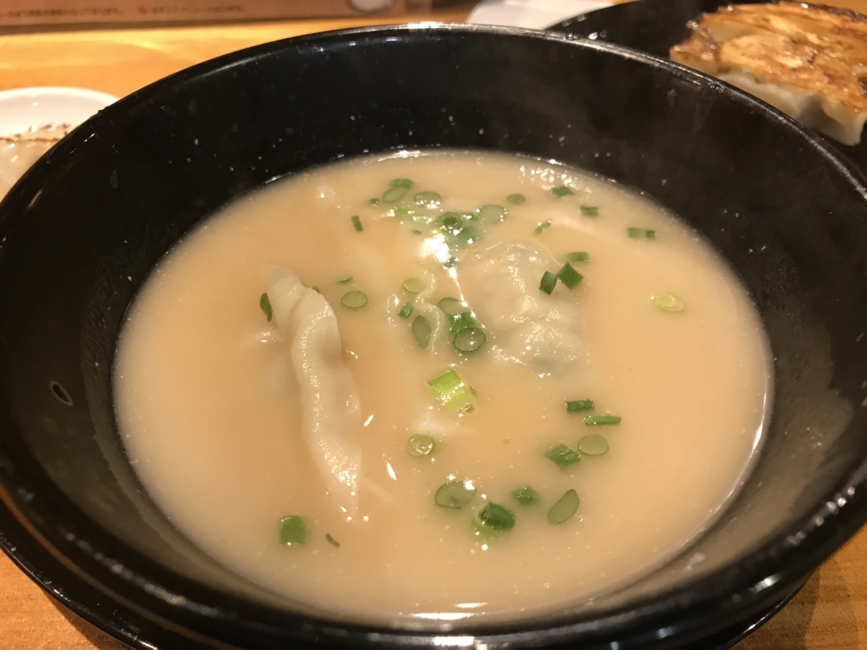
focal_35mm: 28
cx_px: 434
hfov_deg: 63.4
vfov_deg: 49.7
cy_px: 325
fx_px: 701
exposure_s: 1/17
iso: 64
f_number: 1.8
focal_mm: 3.99
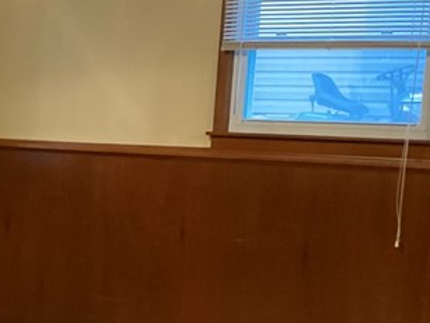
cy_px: 302
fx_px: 1193
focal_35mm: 96
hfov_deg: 19.4
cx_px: -61
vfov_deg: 15.2
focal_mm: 3
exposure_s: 1/40
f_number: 1.8
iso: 250
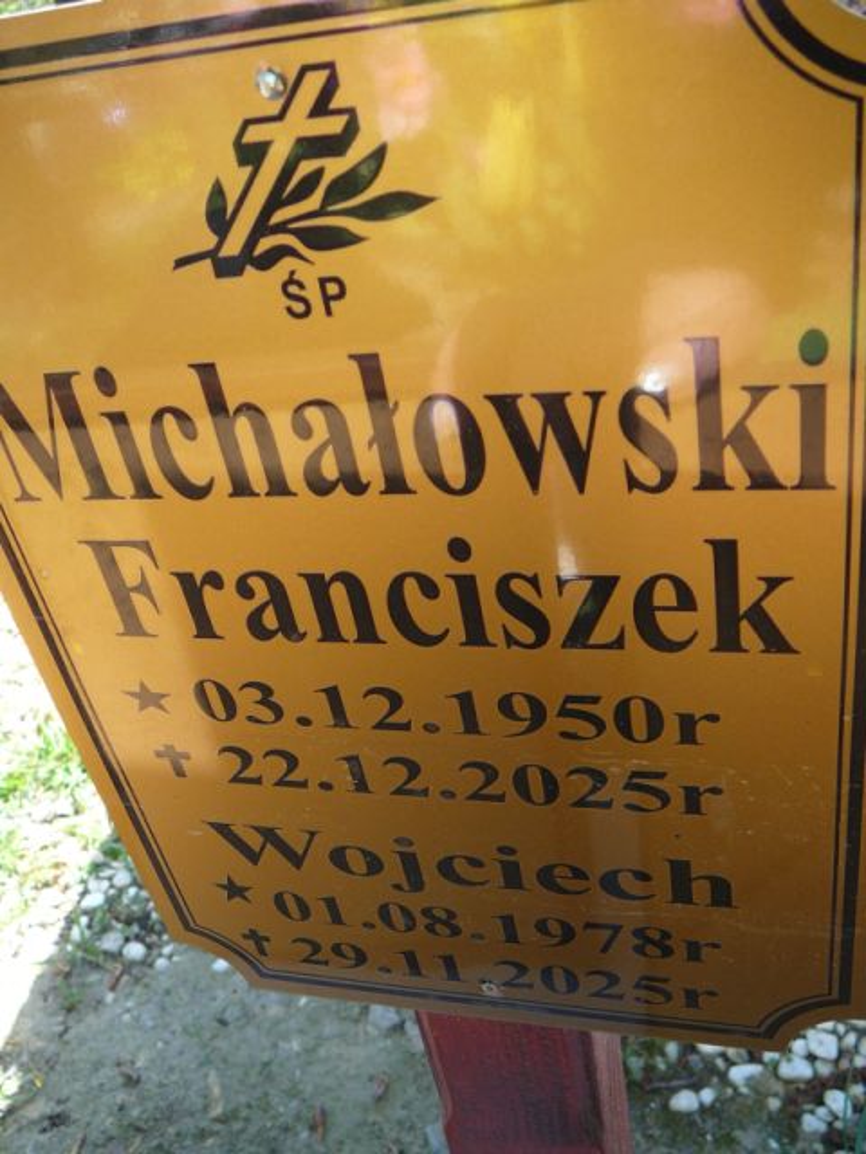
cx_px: 433
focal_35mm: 35
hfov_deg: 40.7
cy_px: 577
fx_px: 1167
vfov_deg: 52.6
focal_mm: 5.2
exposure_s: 1/100
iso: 80
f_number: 2.8
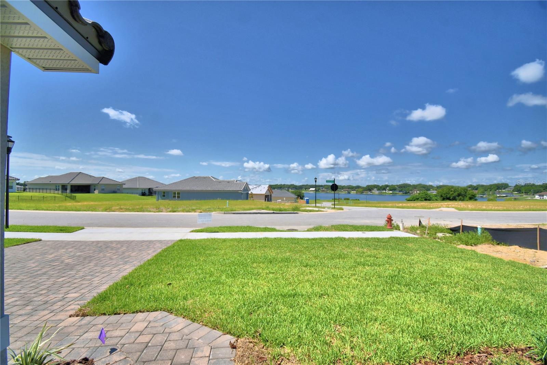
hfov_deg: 100.4
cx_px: 274
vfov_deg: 77.3
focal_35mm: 15
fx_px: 228
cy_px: 182
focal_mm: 10
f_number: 4.5
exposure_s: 1/2000
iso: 100
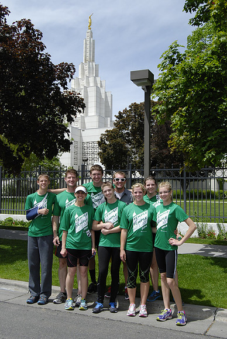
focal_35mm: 39
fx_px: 368
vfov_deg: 49.5
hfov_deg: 34.3
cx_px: 114
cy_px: 170
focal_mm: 26
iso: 400
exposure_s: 1/800
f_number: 10
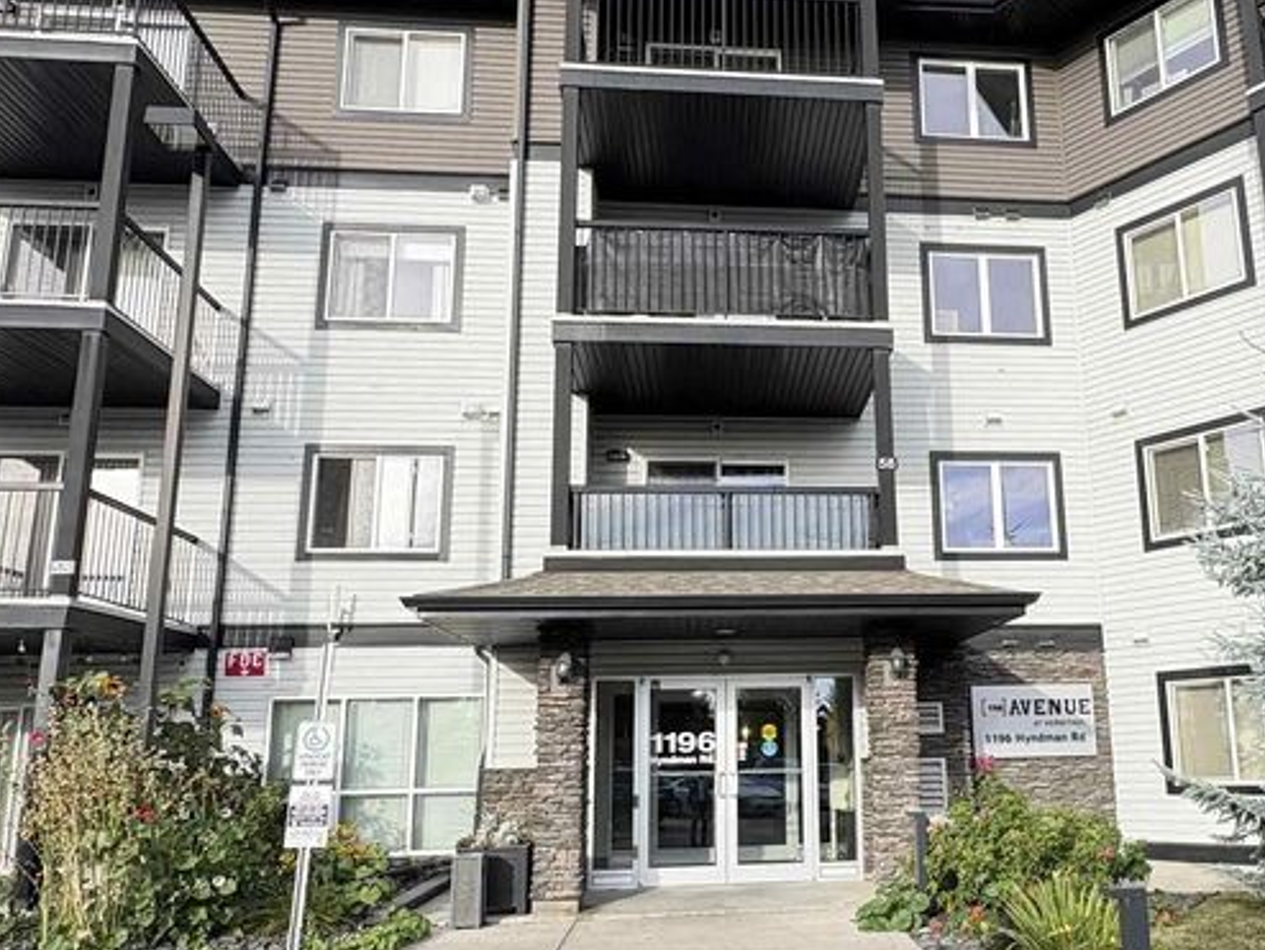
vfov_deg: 48.1
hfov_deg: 60.4
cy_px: 553
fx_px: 1060
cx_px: 827
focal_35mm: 29
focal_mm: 2.22
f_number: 2.2
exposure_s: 1/533
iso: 64
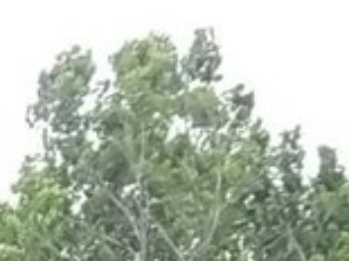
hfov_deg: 8.3
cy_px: 670
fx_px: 2136
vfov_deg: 6.6
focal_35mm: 212
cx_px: -570
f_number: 2.9
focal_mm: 5.7
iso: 80
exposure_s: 1/320
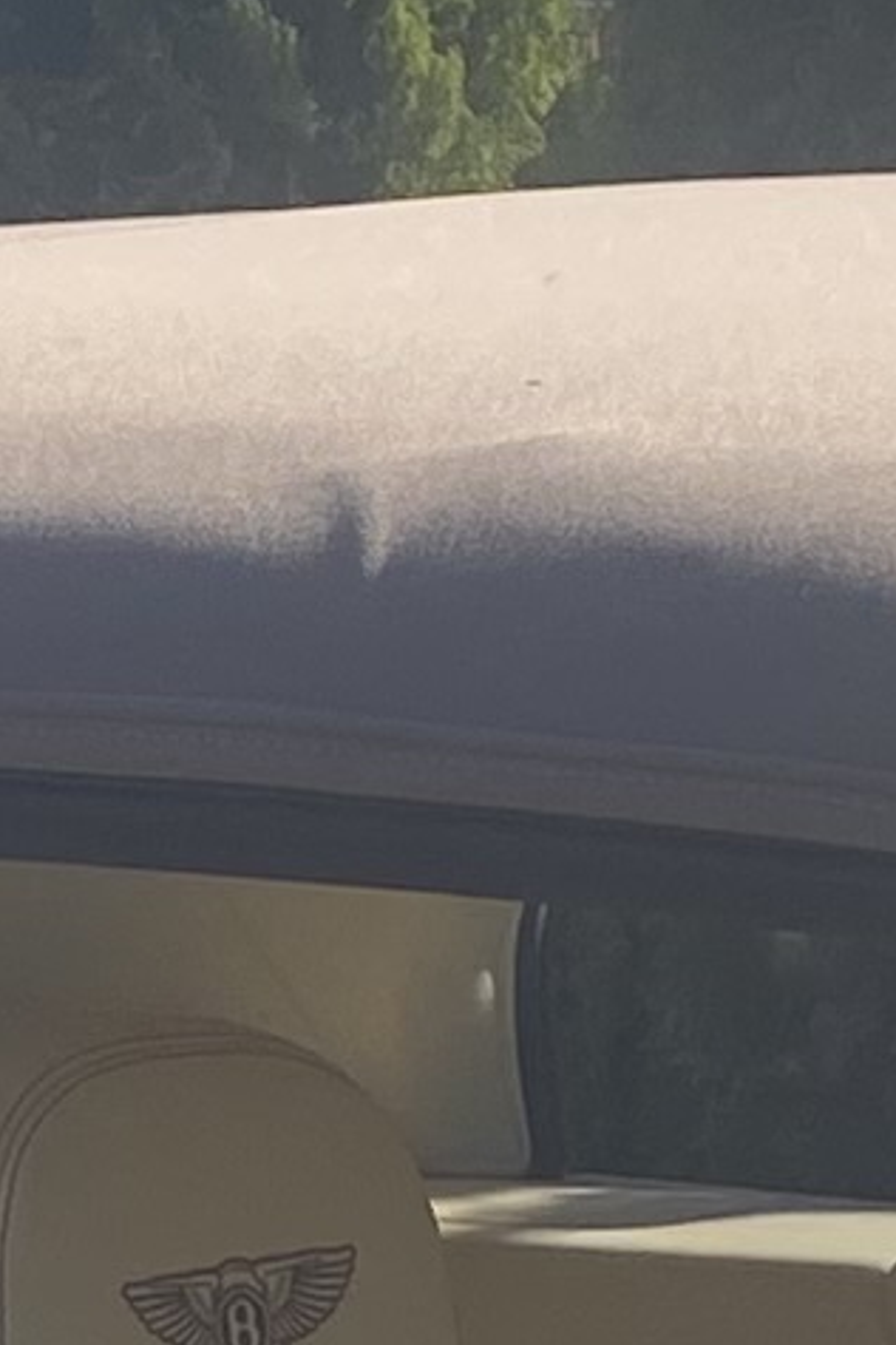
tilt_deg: -14.1
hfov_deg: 6.0
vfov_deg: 8.5
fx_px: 8586
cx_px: 179
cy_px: 2690
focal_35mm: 230
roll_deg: +4.2
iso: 32
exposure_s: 1/1996
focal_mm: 4.25
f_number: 1.8
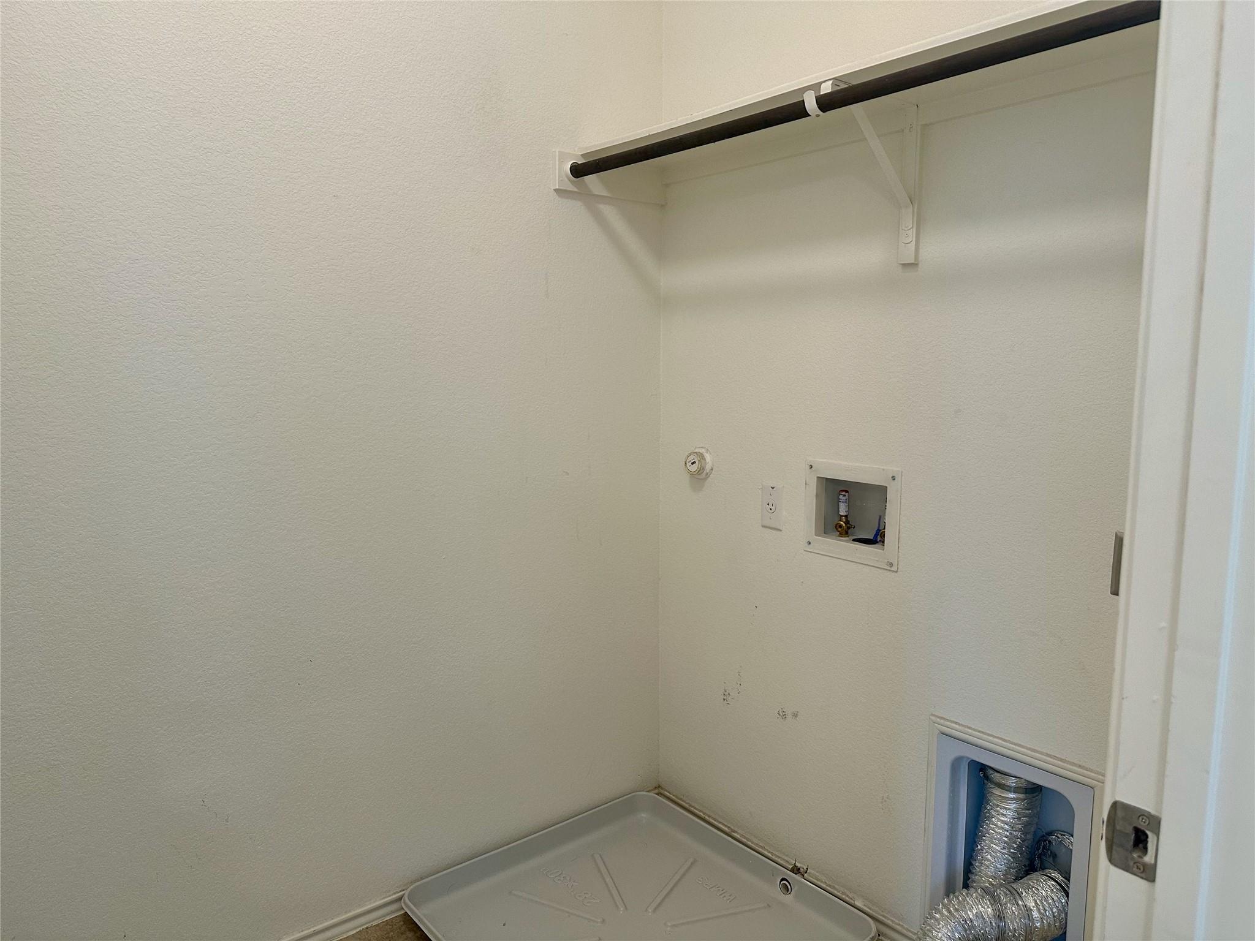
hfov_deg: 71.6
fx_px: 870
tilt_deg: -6.2
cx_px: 628
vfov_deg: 56.8
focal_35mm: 24
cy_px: 470
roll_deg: +0.0
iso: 160
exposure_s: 1/120
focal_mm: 6.86
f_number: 1.78
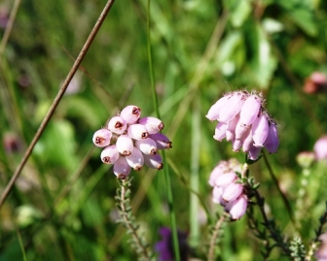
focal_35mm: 64
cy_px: 130
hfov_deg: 29.5
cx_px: 197
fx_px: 620
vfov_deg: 23.9
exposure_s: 1/640
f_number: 4
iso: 100
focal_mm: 18.92
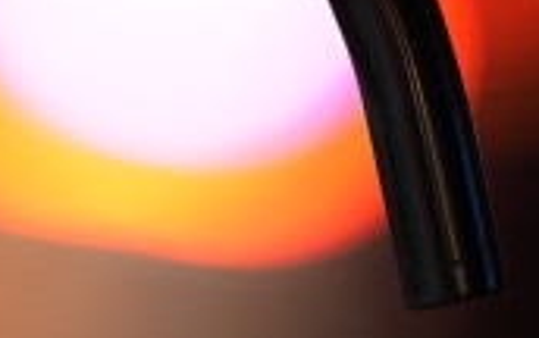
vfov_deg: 2.5
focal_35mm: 534
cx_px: 232
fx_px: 7854
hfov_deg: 3.9
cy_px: -385
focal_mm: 85
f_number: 1.4
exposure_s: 1/125
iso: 250
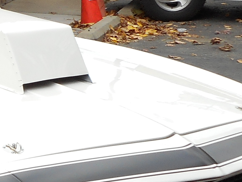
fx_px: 888
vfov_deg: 11.7
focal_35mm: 127
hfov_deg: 13.8
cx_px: -201
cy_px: 52
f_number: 3.7
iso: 80
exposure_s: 1/160
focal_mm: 4.5
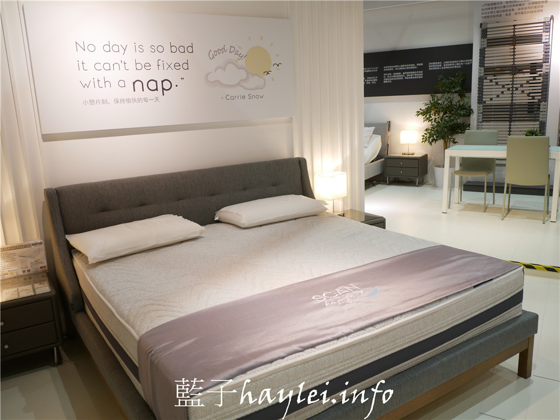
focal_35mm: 30
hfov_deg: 60.0
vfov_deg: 46.8
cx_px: 280
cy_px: 210
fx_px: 485
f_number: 1.7
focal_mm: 15
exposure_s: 1/80
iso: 200
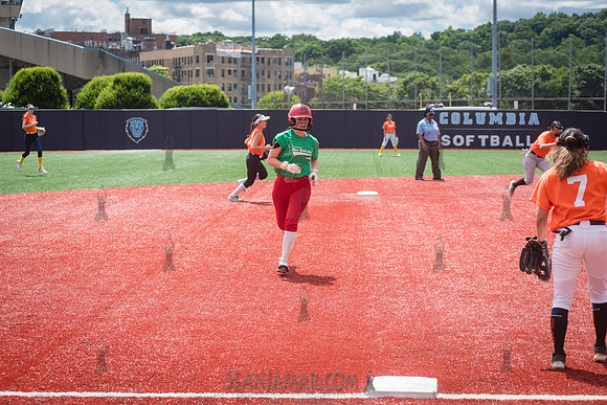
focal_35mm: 80
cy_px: 202
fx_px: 1349
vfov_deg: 17.1
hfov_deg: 25.4
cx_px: 304
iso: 400
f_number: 4.5
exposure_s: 1/2000
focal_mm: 80
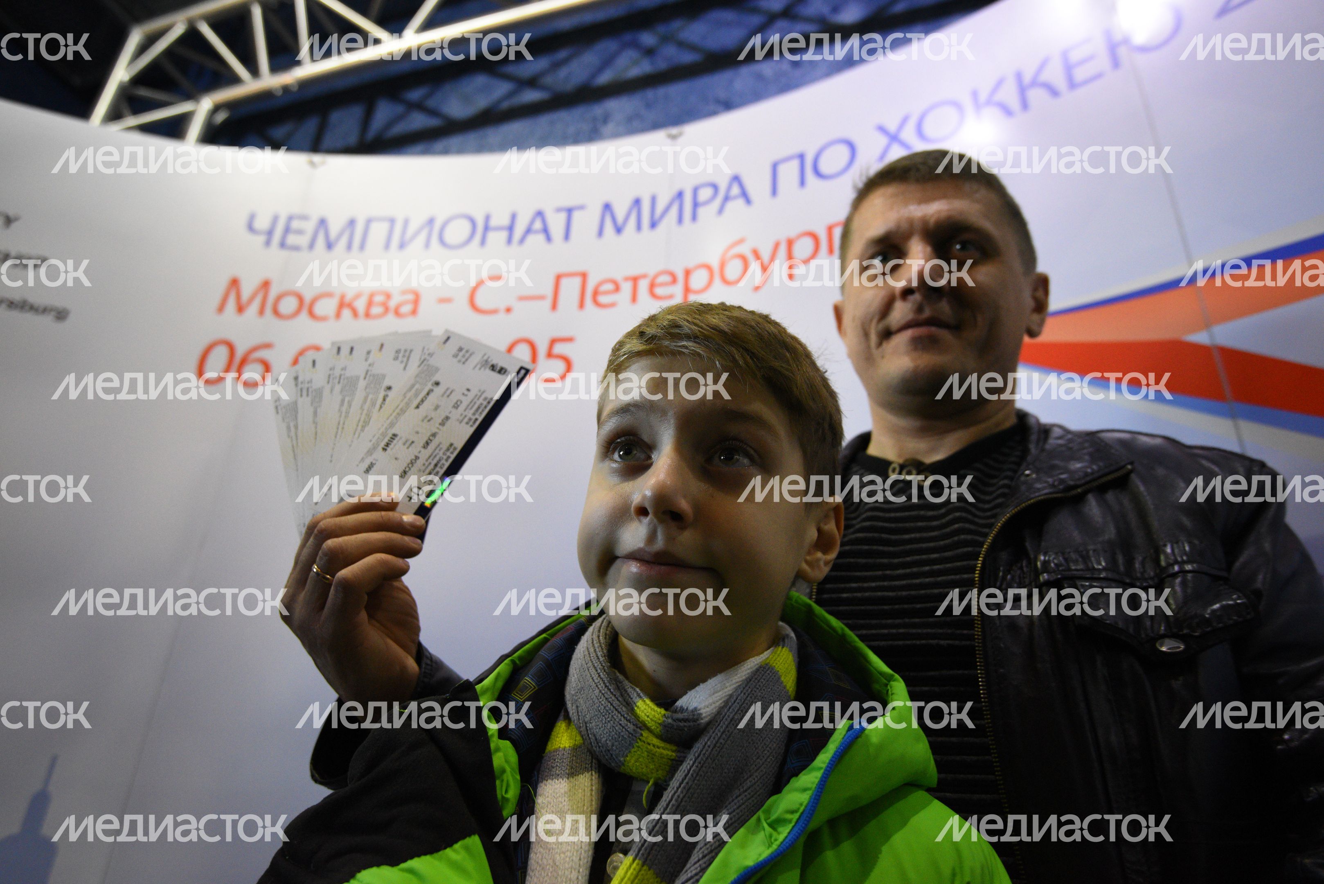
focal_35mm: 22
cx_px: 662
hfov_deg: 78.6
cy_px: 442
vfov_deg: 57.3
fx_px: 809
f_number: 4
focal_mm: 22
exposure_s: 1/160
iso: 3200
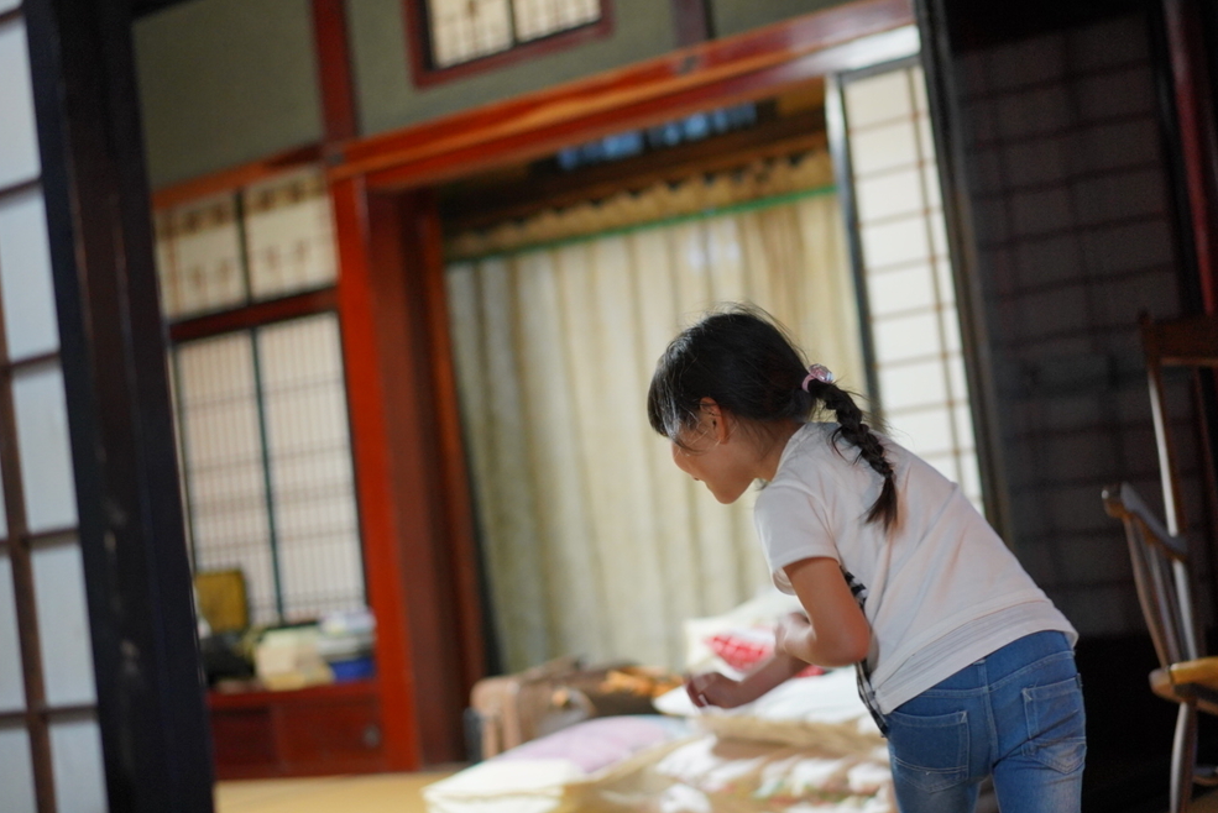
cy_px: 355
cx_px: 694
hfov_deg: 30.0
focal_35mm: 67
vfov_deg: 20.3
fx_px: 2268
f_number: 2
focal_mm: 55
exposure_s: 1/125
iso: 2000
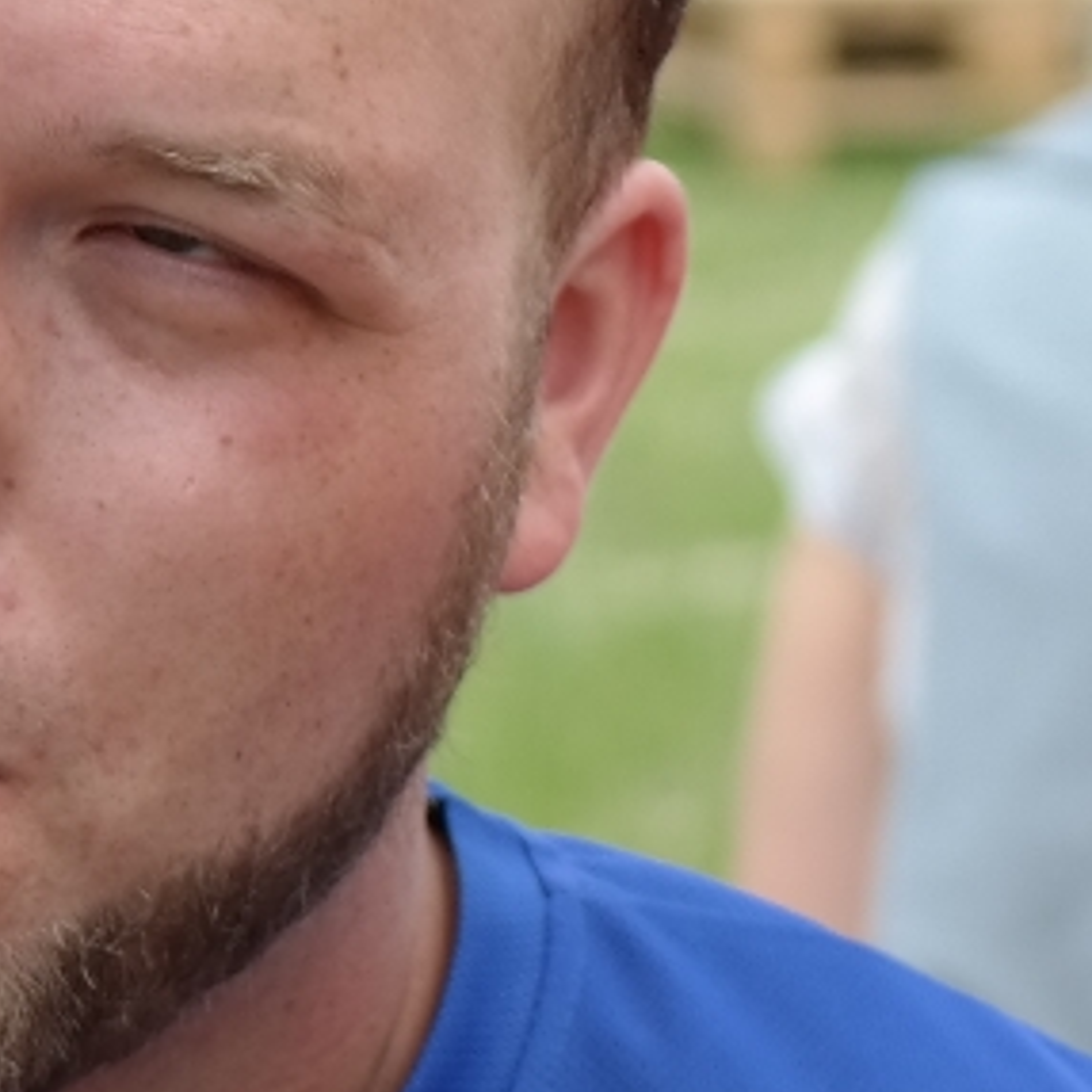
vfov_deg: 4.8
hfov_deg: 4.8
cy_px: 1275
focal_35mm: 366
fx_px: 13063
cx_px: 1527
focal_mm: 50
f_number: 4.5
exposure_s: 1/200
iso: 100
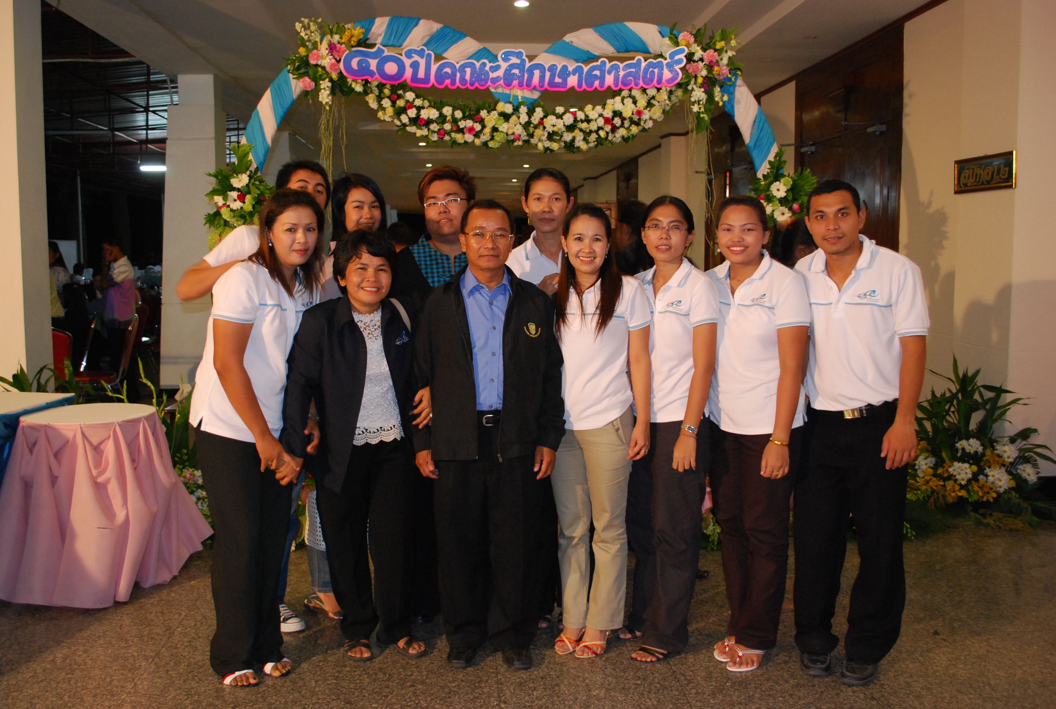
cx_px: 528
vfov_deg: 40.1
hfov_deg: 57.1
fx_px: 970
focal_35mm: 33
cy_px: 354
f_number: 4
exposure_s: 1/15
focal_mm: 22
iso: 800
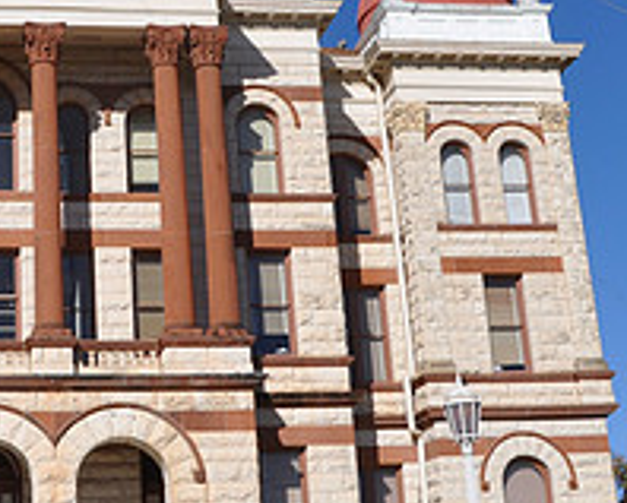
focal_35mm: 74
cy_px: 125
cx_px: 32
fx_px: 1375
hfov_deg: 24.7
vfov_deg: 20.6
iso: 200
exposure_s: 1/160
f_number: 13
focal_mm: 18
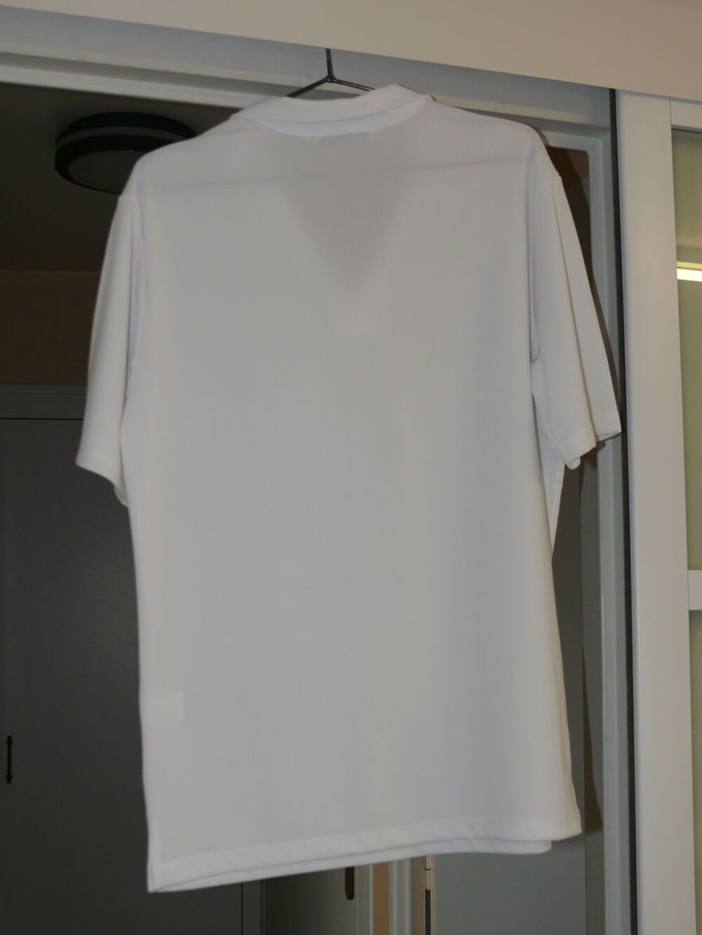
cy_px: 468
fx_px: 1271
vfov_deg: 40.4
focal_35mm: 47
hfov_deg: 30.9
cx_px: 351
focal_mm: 9
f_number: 2.8
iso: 100
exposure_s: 1/30
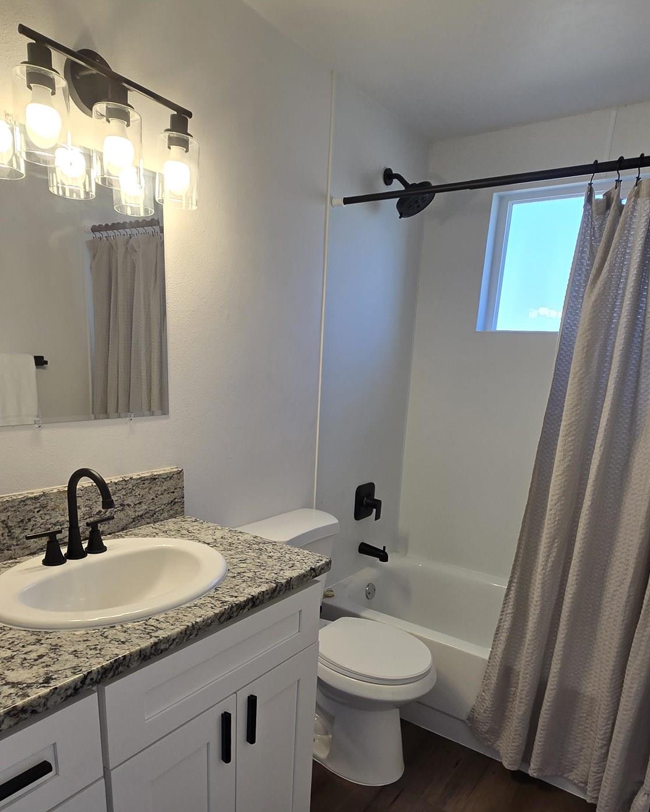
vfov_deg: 75.9
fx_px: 505
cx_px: 317
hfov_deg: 65.5
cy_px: 519
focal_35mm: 21
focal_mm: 2.2
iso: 64
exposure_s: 1/120
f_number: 2.2
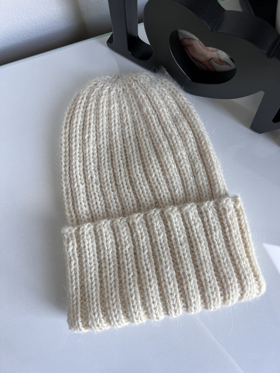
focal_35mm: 26
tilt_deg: -83.8
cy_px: 186
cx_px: 140
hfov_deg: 53.1
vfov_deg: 67.3
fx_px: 280
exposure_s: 1/121
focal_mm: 5.7
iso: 64
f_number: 1.5
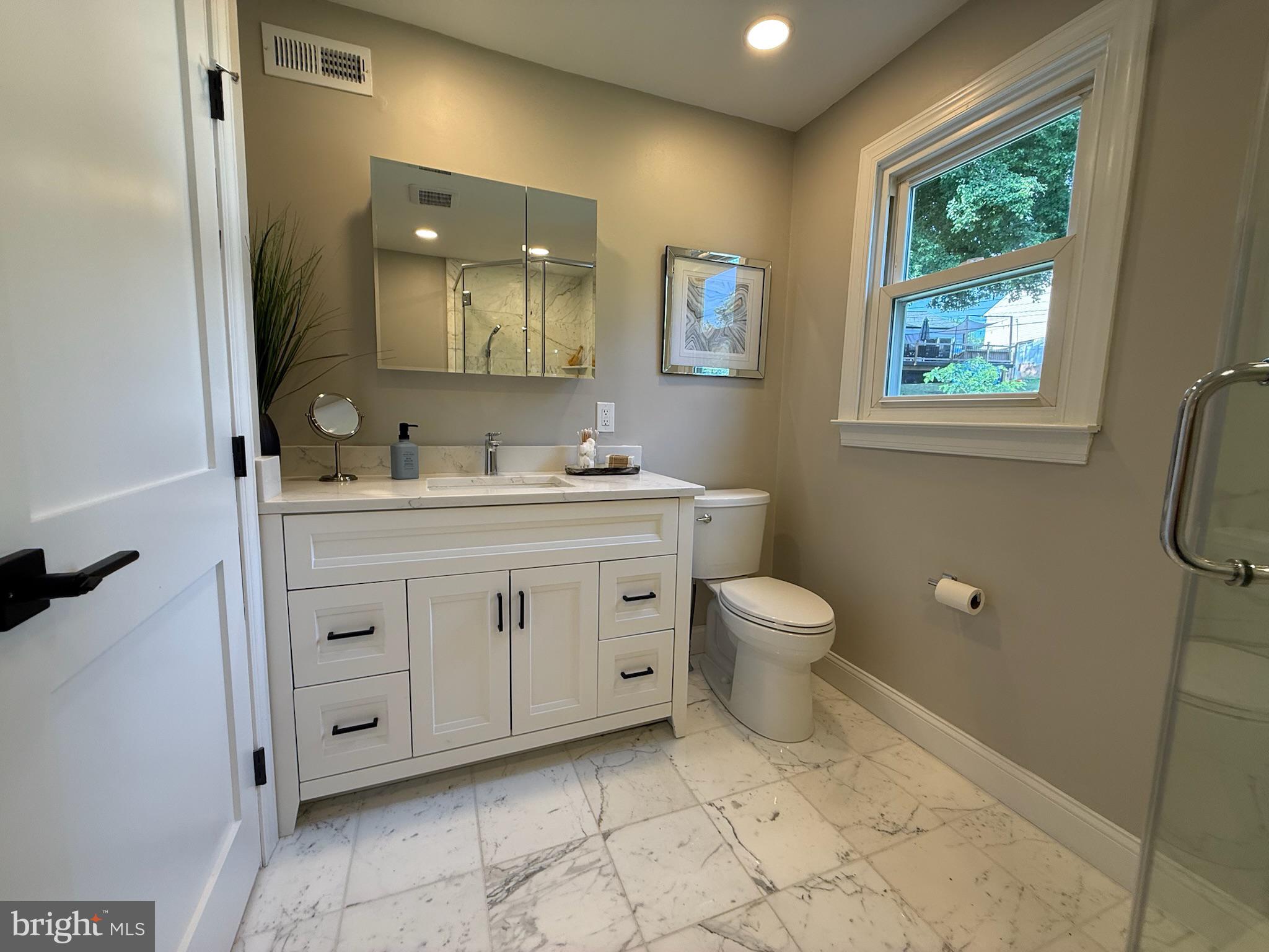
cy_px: 476
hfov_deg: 102.1
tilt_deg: -5.0
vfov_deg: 85.7
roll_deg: -1.2
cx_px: 634
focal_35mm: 14
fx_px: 513
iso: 80
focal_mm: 2.22
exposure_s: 1/99
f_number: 2.2
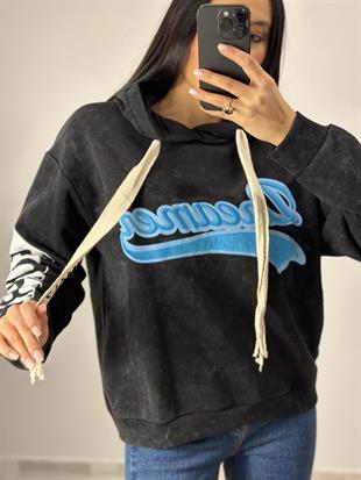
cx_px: 180
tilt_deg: -26.4
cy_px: 240
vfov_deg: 39.6
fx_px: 667
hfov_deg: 30.3
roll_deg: +0.7
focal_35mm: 48
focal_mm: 6.86
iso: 125
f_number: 1.78
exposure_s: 1/50
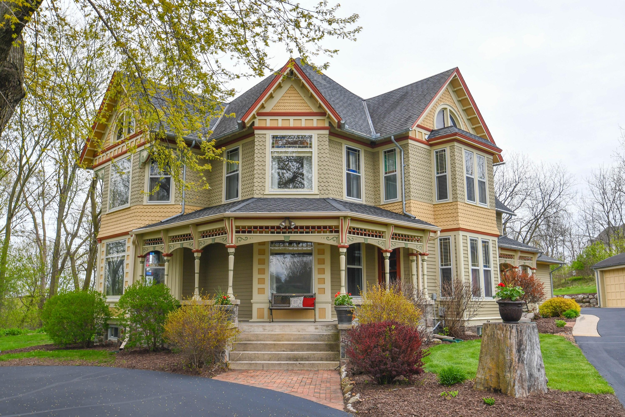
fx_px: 521
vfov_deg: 43.6
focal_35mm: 30
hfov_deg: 61.9
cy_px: 208
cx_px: 312
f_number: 8
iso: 160
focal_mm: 20
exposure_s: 1/250
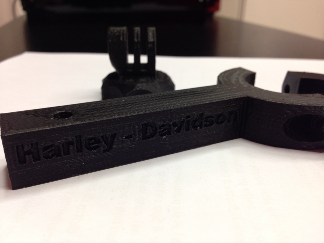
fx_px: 309
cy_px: 122
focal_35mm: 33
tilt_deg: -22.9
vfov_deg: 42.9
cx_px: 162
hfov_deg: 55.4
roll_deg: +0.0
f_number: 2.4
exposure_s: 1/20
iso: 80
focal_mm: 4.12
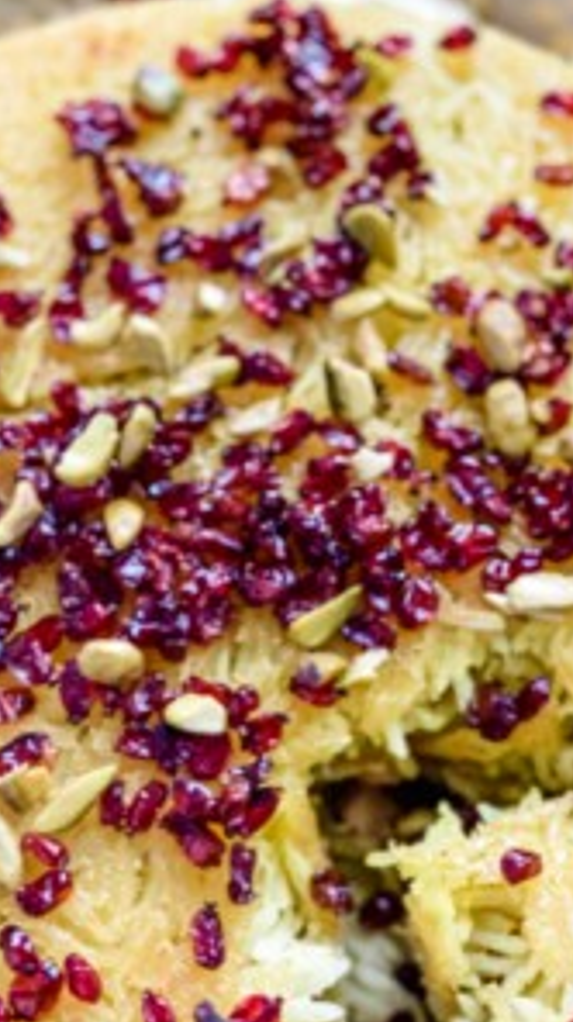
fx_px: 2491
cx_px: 438
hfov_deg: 13.1
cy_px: 760
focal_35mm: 92
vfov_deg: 23.0
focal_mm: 6
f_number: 2
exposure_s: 1/120
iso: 250
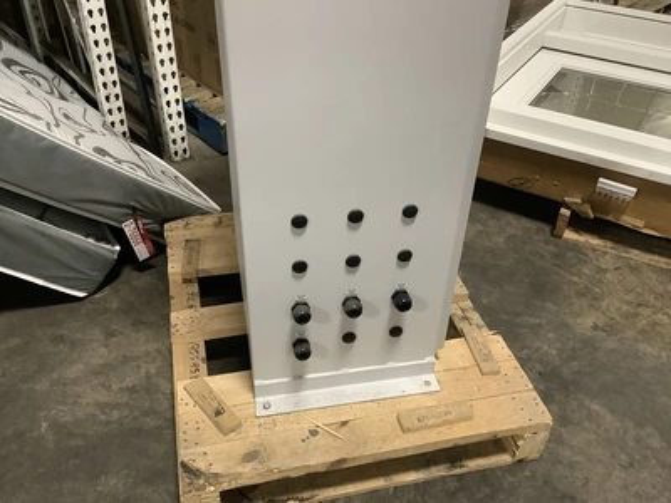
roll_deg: -2.6
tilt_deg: -37.9
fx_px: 601
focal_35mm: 31
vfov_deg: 45.4
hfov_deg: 58.4
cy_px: 252
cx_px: 336
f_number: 2.4
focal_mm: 3.3
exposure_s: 1/33
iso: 400
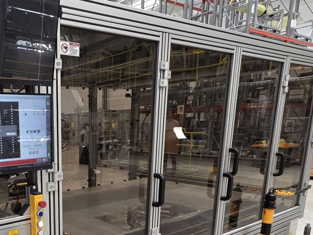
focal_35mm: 33
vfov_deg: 40.5
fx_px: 299
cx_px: 40
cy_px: 200
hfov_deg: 50.1
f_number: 1.9
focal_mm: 2.2
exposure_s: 1/50
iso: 200
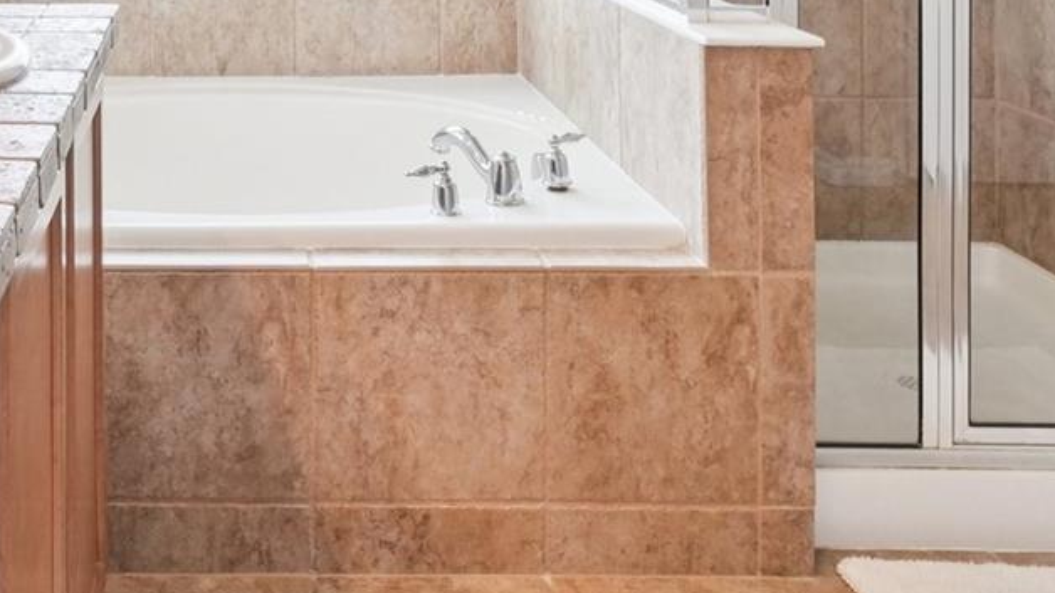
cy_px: -193
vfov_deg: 25.3
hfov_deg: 47.6
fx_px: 1119
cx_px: 202
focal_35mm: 40
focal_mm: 10
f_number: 8
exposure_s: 1/13
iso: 800
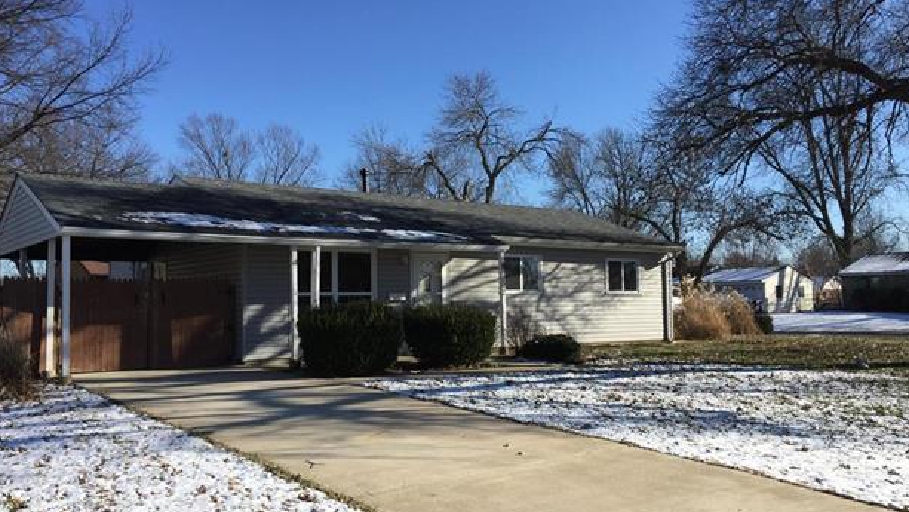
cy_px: 260
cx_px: 467
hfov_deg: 59.5
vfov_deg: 35.6
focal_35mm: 33
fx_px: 796
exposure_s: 1/1980
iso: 32
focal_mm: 4.15
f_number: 2.2
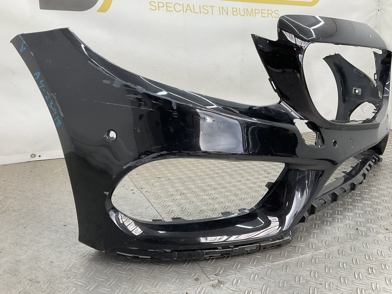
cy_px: 146
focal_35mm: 30
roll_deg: -2.4
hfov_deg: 59.9
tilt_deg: -14.2
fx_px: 340
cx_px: 199
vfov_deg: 46.8
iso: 32
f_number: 1.8
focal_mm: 3
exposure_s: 1/120
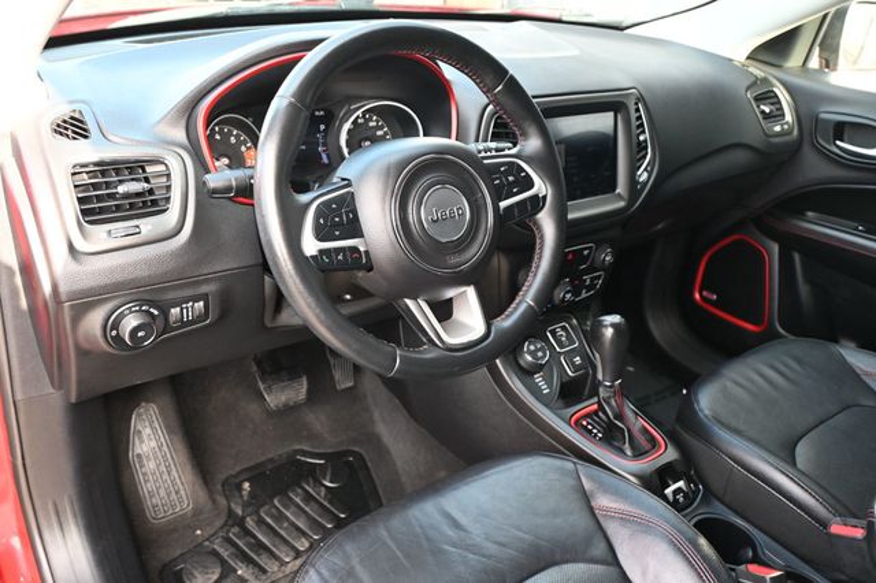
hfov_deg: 62.0
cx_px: 438
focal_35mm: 30
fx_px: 730
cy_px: 292
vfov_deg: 43.6
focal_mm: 20
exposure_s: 1/125
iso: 1000
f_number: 3.8
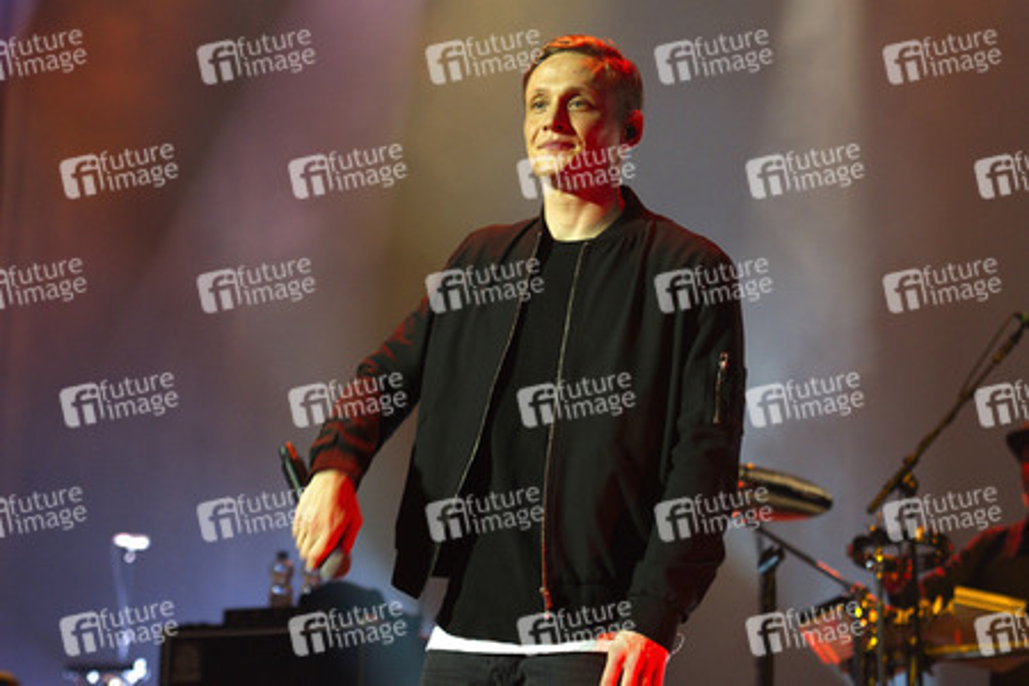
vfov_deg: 17.5
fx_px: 2229
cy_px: 343
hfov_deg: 26.0
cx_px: 514
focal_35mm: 78
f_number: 3.5
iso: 3200
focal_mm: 78
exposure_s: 1/160
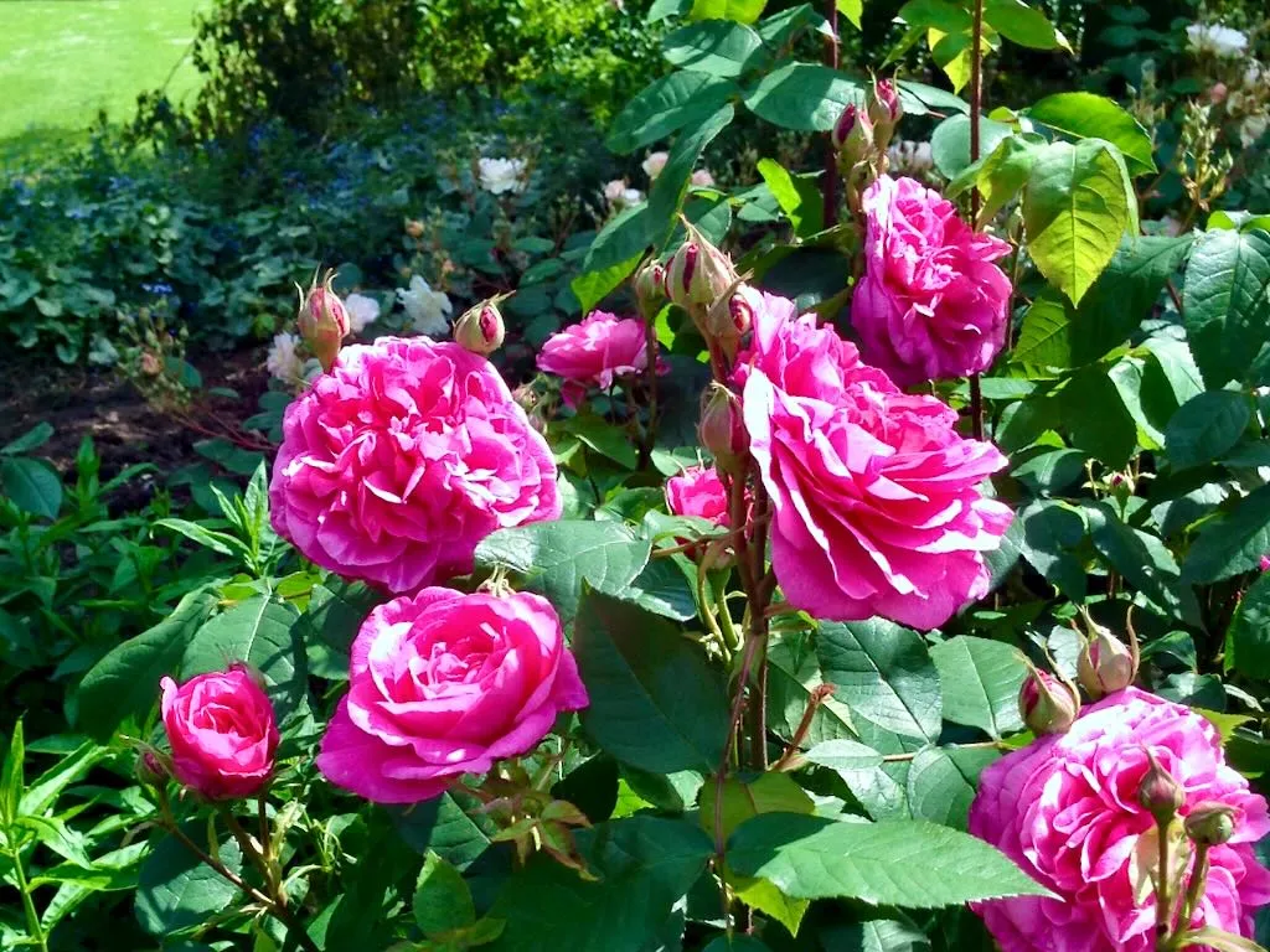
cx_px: 635
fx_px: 1211
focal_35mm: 33
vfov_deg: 42.9
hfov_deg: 55.4
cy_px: 476
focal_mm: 4.12
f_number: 2.4
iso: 50
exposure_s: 1/609
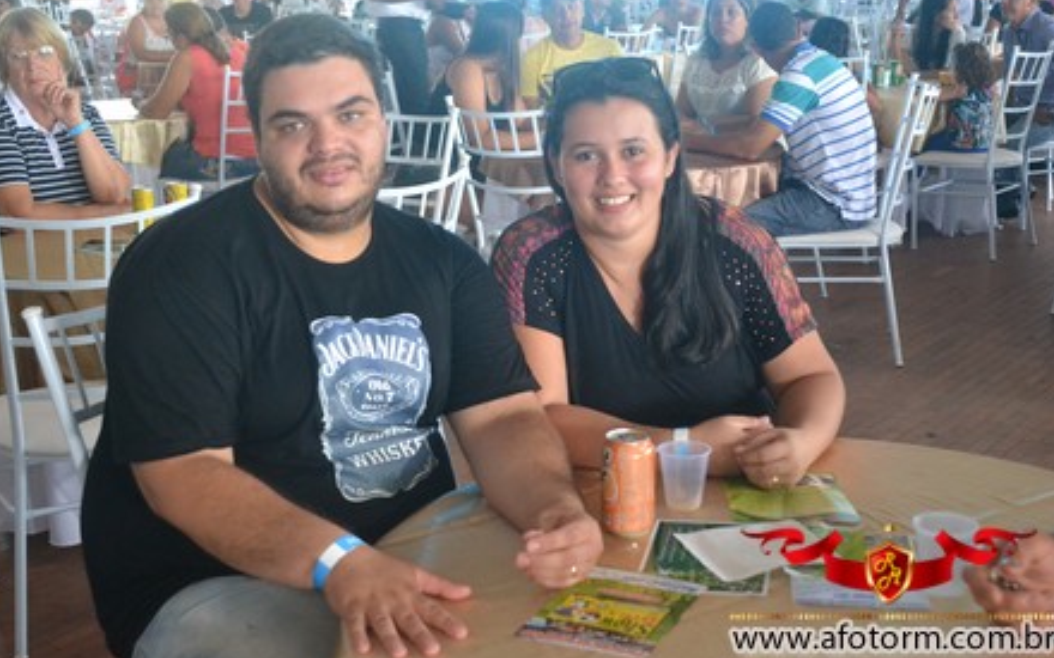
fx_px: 1394
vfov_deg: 26.6
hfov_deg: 41.4
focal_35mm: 49
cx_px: 529
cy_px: 321
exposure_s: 1/60
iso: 2500
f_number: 4
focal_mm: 31
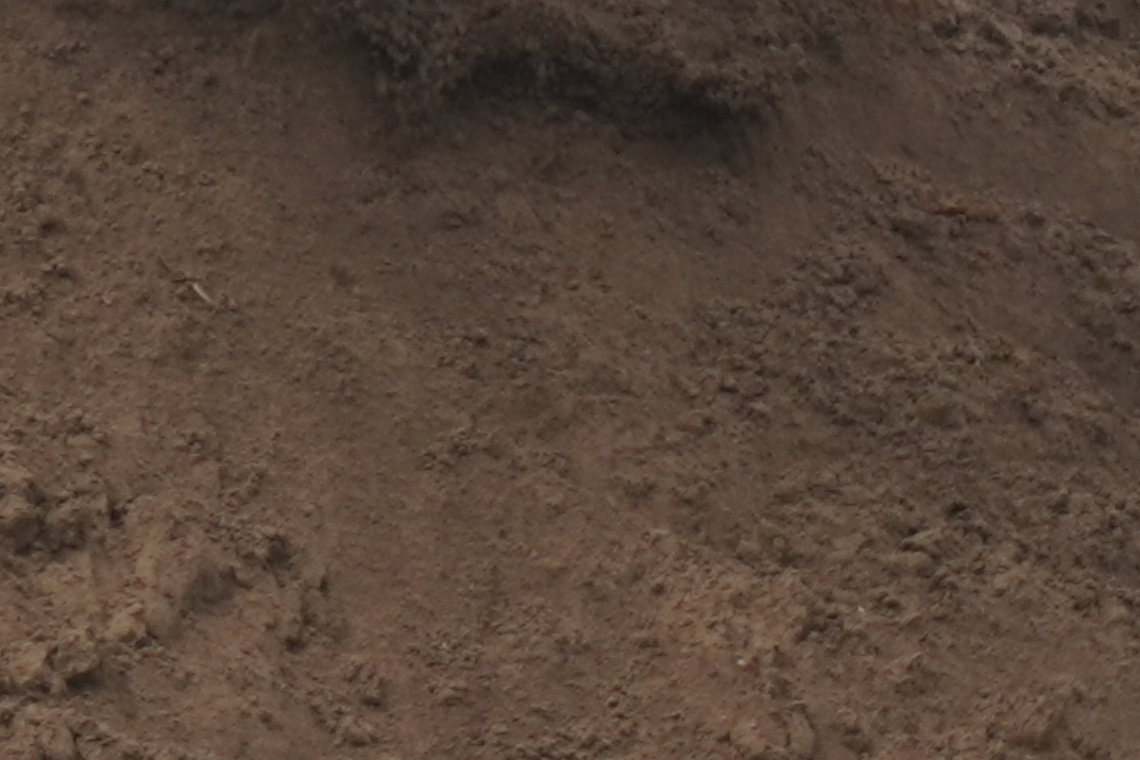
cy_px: -384
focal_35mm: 571
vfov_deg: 2.4
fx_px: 18077
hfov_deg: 3.6
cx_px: 174
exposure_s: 1/250
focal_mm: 50
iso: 100
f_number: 8
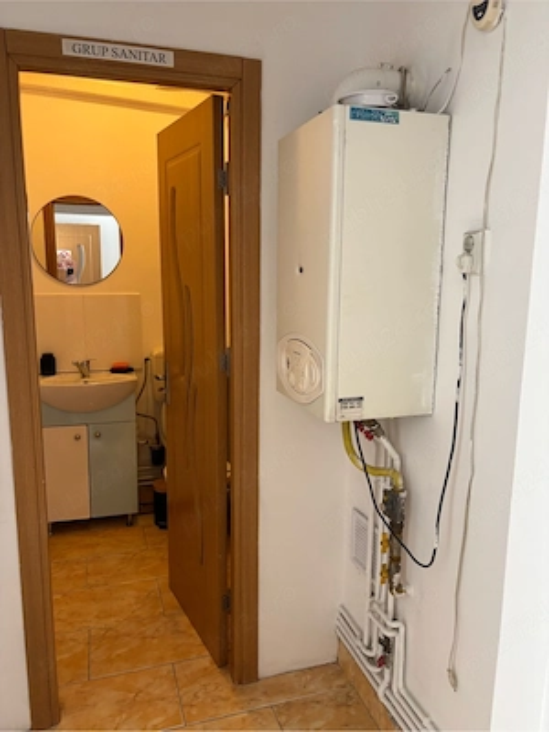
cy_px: 366
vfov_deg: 67.3
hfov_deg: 53.1
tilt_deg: -10.7
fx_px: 550
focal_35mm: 26
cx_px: 274
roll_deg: -0.8
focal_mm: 5.96
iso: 160
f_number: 1.6
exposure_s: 1/50
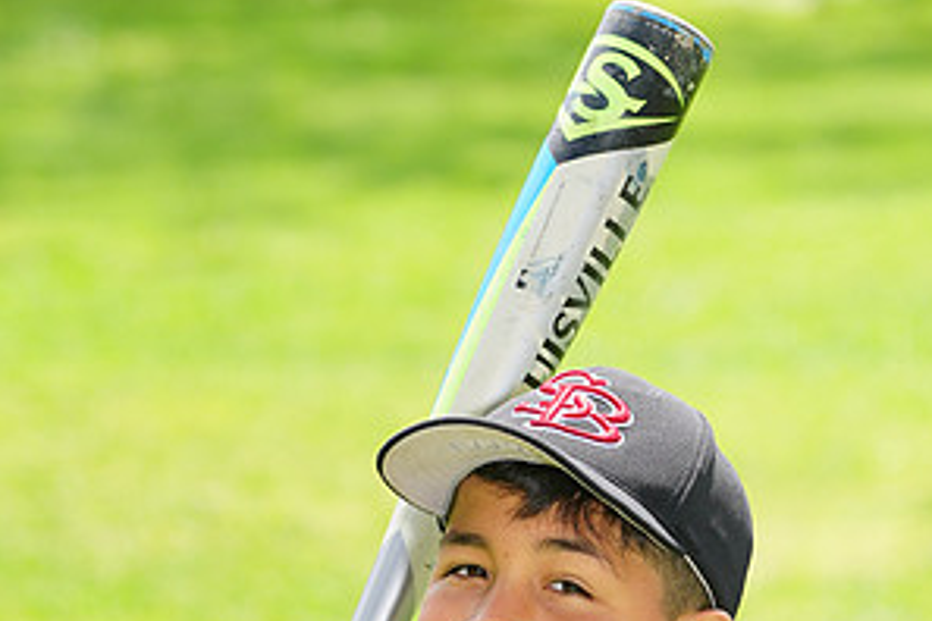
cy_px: 696
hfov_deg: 5.2
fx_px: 10251
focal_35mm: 396
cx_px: 524
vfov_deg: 3.5
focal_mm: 203
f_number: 8
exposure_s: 1/200
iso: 200
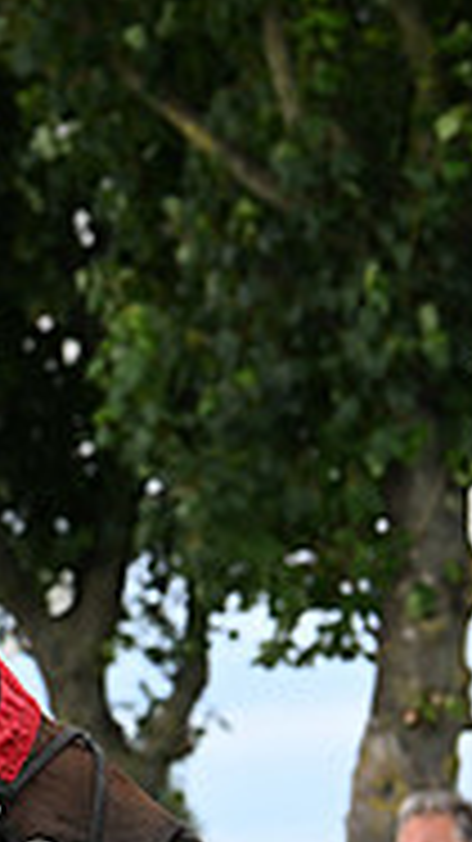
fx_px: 6216
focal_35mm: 279
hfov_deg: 4.2
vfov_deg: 7.7
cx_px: -715
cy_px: 853
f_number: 5.6
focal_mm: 86
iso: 500
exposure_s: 1/640
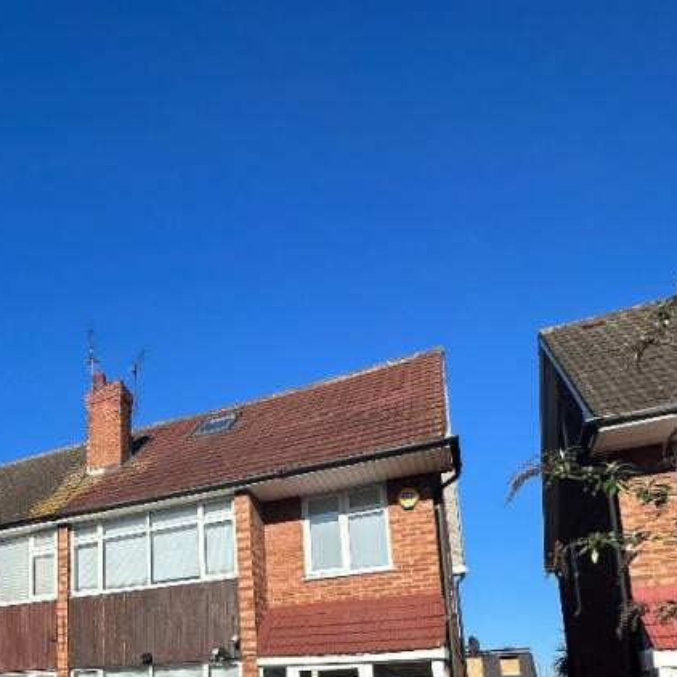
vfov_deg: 48.2
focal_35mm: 30
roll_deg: +0.1
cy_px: 614
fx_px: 664
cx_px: 67
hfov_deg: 48.4
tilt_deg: +10.1
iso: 50
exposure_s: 1/4464
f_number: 2.2
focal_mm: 2.22
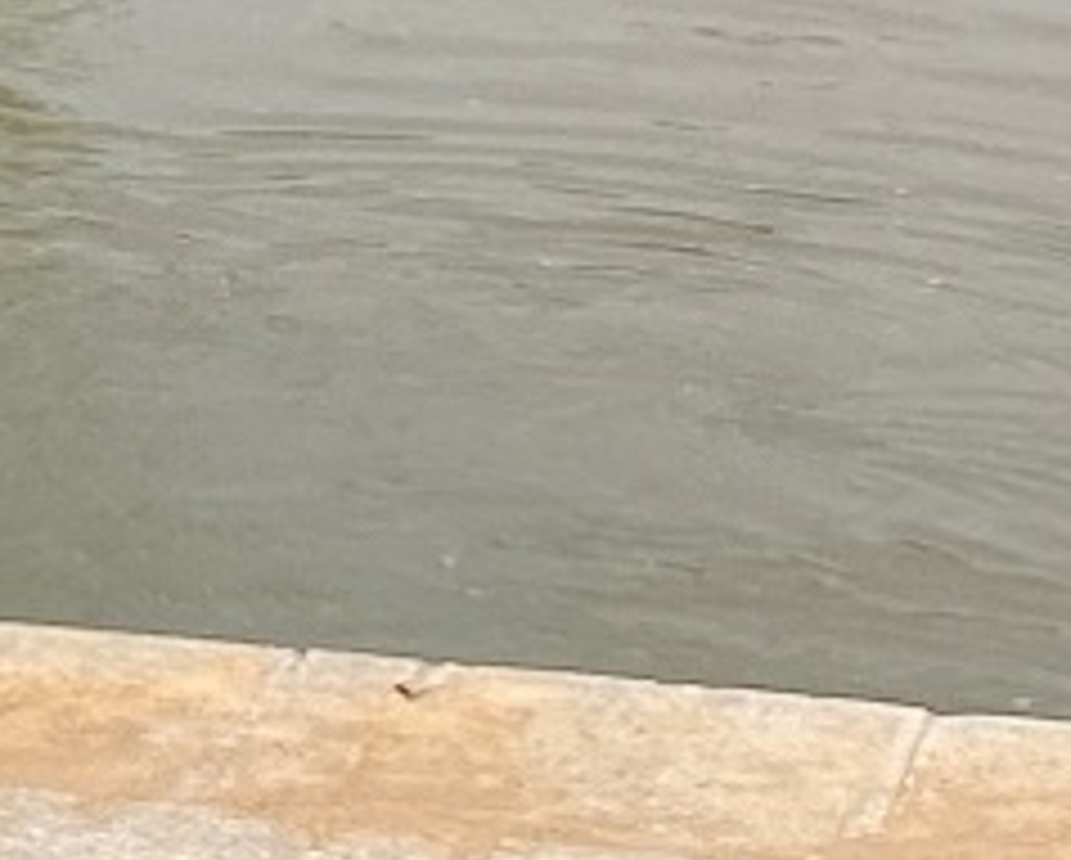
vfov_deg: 7.0
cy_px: -865
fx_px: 6760
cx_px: -2601
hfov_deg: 7.5
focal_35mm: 213
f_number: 1.8
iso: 32
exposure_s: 1/3300
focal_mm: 4.25
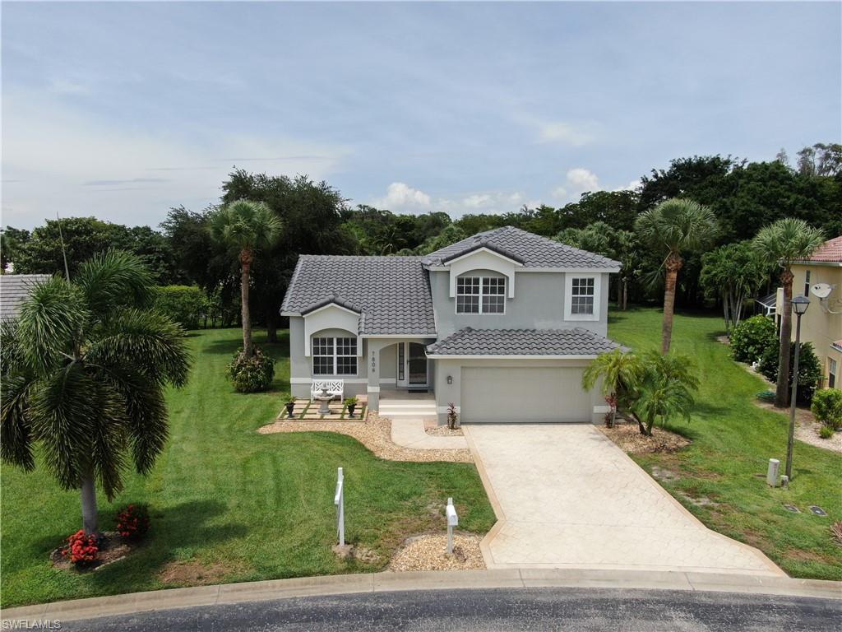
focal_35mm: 24
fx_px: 584
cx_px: 421
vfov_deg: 56.8
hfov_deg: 71.6
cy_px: 316
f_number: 2.8
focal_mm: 4.39
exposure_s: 1/1600
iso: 100
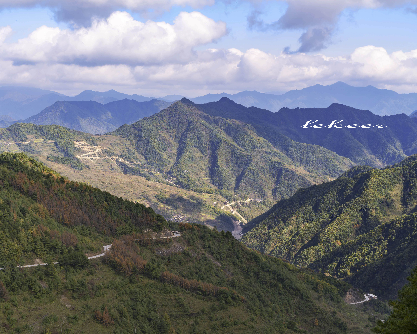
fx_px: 703
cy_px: 166
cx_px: 183
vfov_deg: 26.7
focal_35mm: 57
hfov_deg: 33.0
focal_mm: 50
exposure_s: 1/320
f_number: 5.6
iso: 100
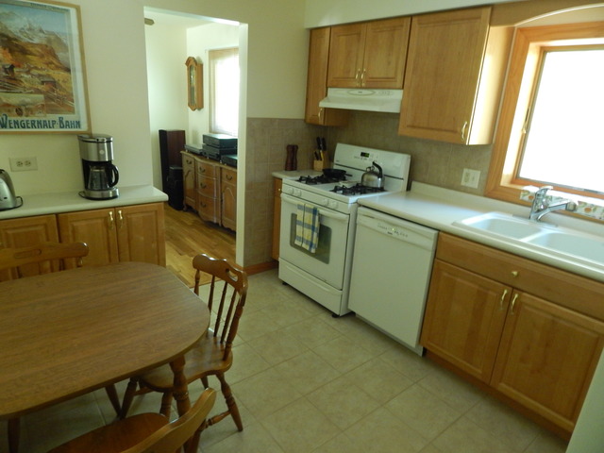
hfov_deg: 76.4
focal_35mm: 22
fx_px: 384
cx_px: 302
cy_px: 226
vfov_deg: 61.1
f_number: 3
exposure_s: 1/10
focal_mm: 4
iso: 400
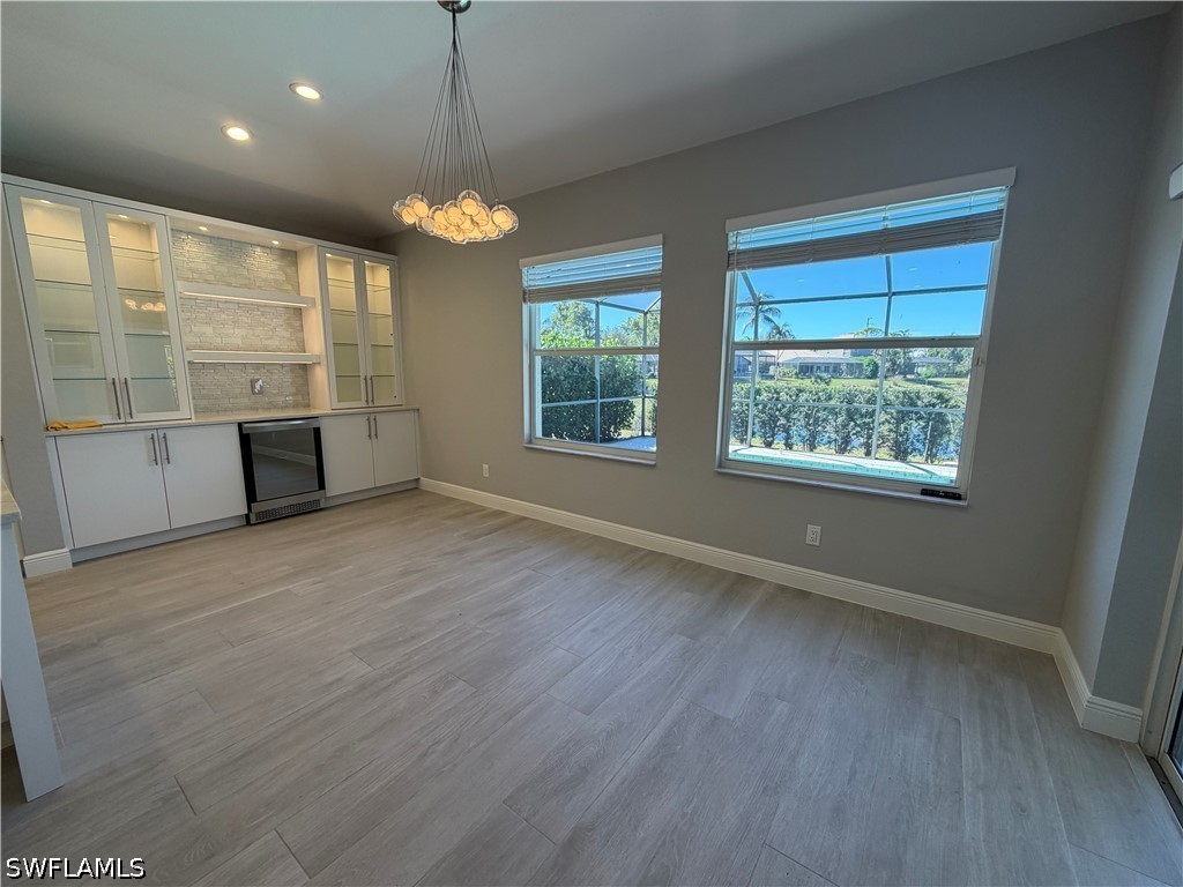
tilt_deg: -9.7
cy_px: 444
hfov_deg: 102.1
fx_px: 478
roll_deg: +0.2
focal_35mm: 14
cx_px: 592
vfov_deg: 85.7
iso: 80
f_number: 2.2
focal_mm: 2.22
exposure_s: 1/120
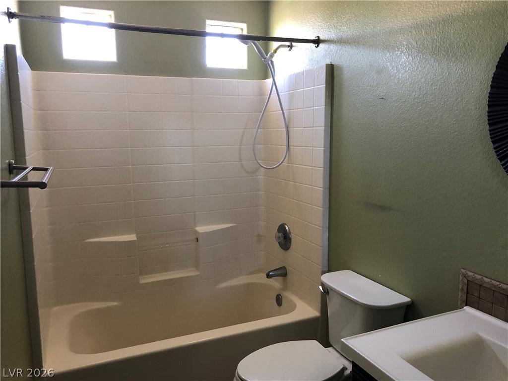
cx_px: 254
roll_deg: +1.2
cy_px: 190
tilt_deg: -9.0
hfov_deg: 63.4
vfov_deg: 49.7
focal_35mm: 28
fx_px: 411
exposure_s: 1/15
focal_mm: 3.99
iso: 64
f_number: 1.8
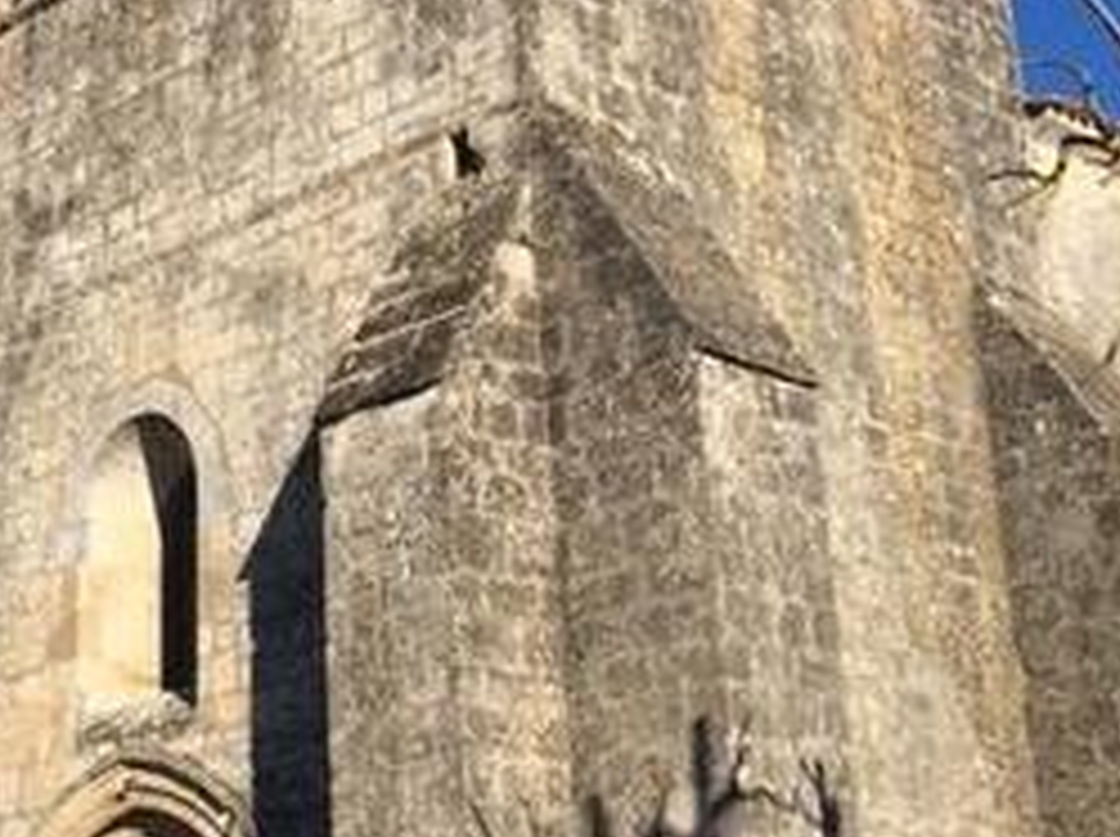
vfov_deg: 20.8
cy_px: 243
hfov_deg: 27.6
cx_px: 337
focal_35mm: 70
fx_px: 2262
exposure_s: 1/1672
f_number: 2.2
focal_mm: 4.15
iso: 25
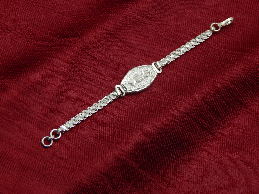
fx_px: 980
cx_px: 130
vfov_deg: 11.3
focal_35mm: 131
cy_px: 97
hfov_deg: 15.1
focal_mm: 23.4
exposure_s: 1/125
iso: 125
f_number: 4.8
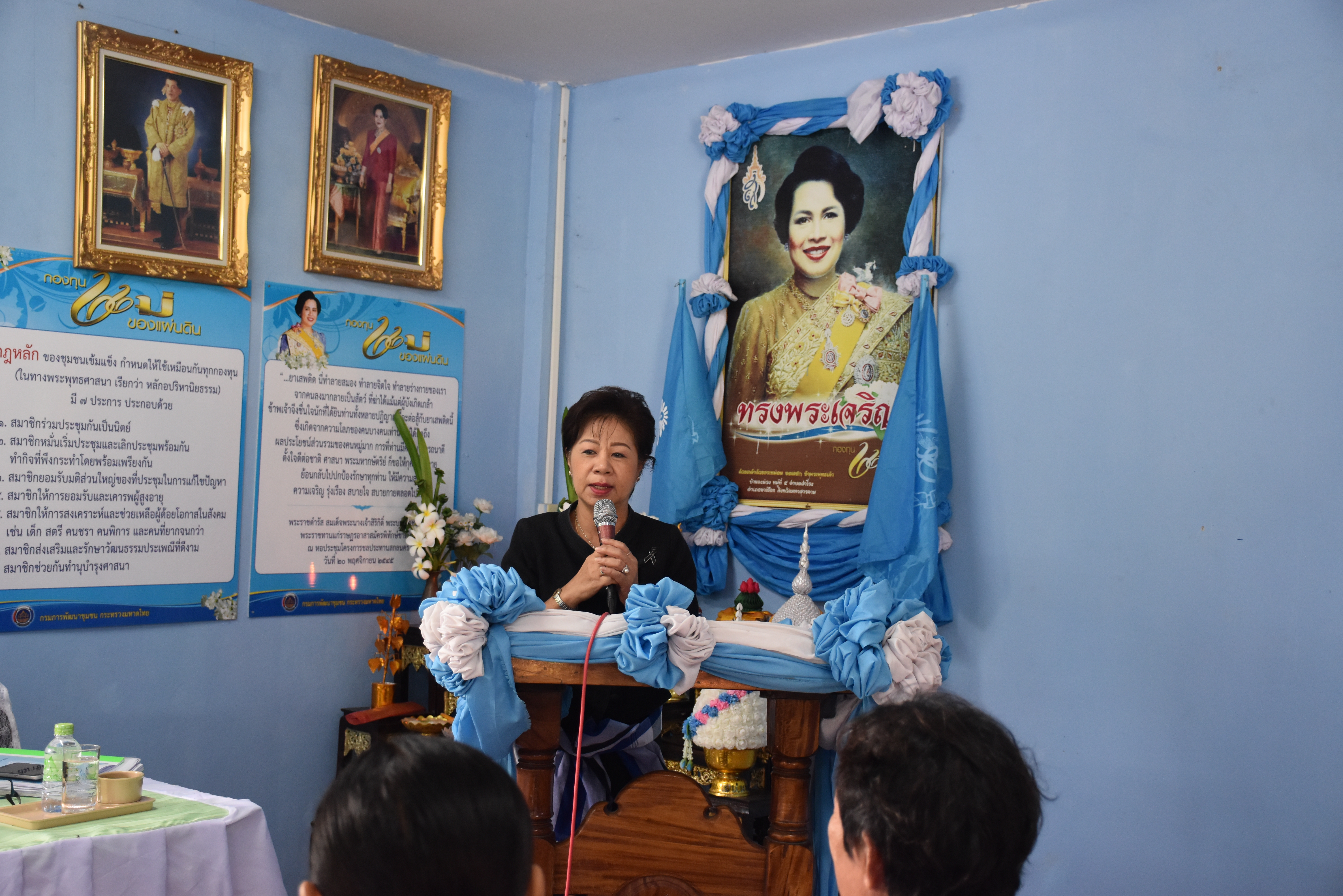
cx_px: 672
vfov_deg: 29.9
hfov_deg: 43.6
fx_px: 1679
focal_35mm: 45
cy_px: 448
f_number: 4
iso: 1400
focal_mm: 30
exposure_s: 1/60
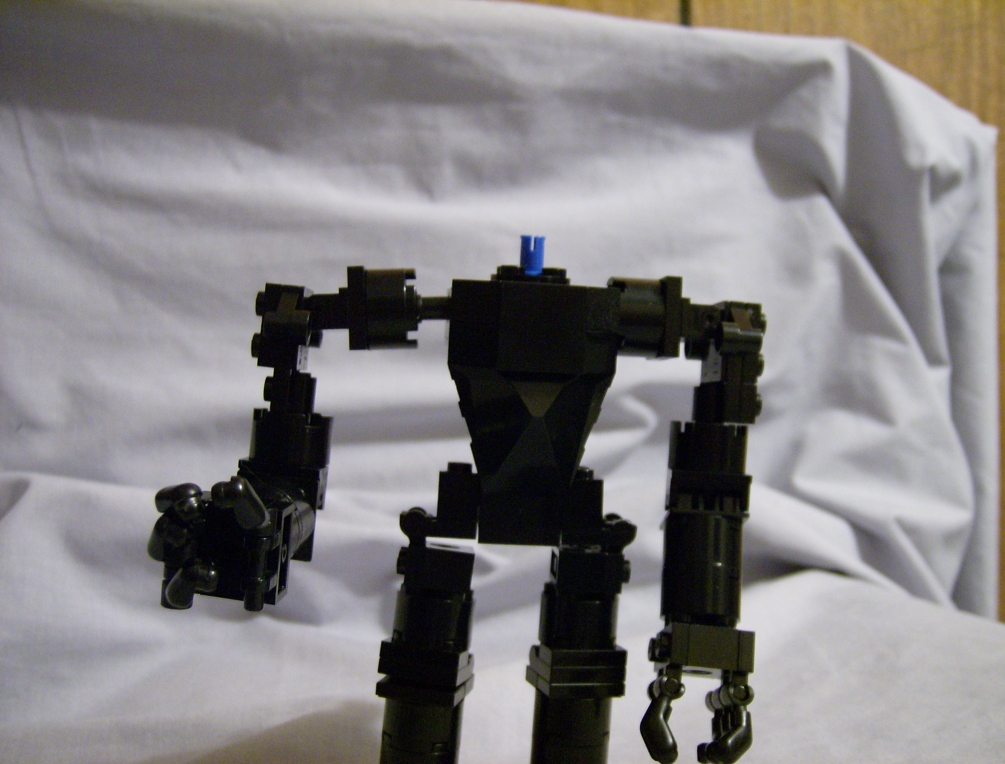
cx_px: 502
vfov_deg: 40.0
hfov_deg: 51.1
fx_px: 1050
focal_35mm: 36
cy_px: 382
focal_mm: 6
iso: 200
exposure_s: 1/6.29
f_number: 2.8
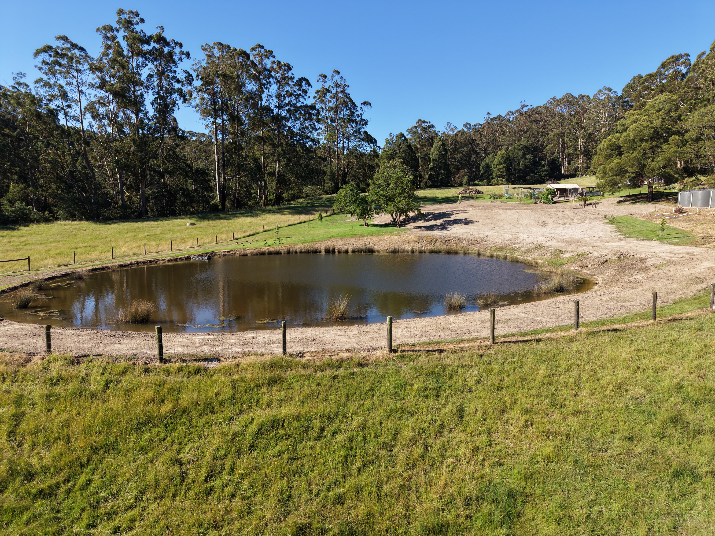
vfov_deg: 56.8
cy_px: 268
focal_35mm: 24
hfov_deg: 71.6
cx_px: 358
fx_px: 496
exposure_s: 1/3000
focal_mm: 8.67
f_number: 1.8
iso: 170
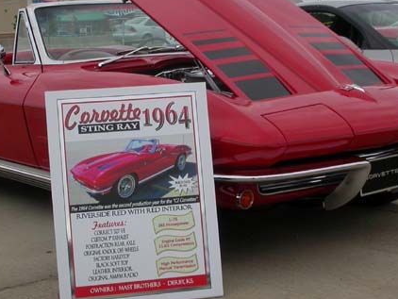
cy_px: 93
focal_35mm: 72
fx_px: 828
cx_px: 170
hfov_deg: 27.0
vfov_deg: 20.4
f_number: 7.5
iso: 100
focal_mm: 7.85
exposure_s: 1/303
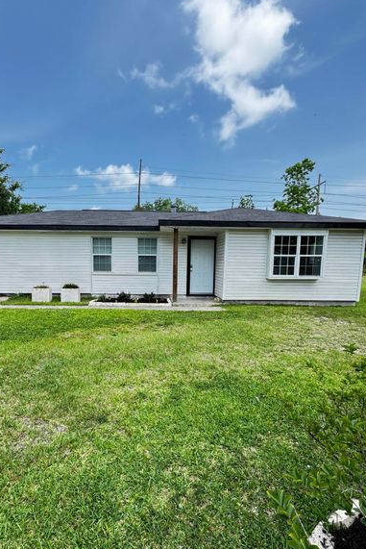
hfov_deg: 70.0
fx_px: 259
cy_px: 291
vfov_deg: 93.2
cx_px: 154
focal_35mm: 17
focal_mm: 2.22
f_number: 2.2
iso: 40
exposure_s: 1/359
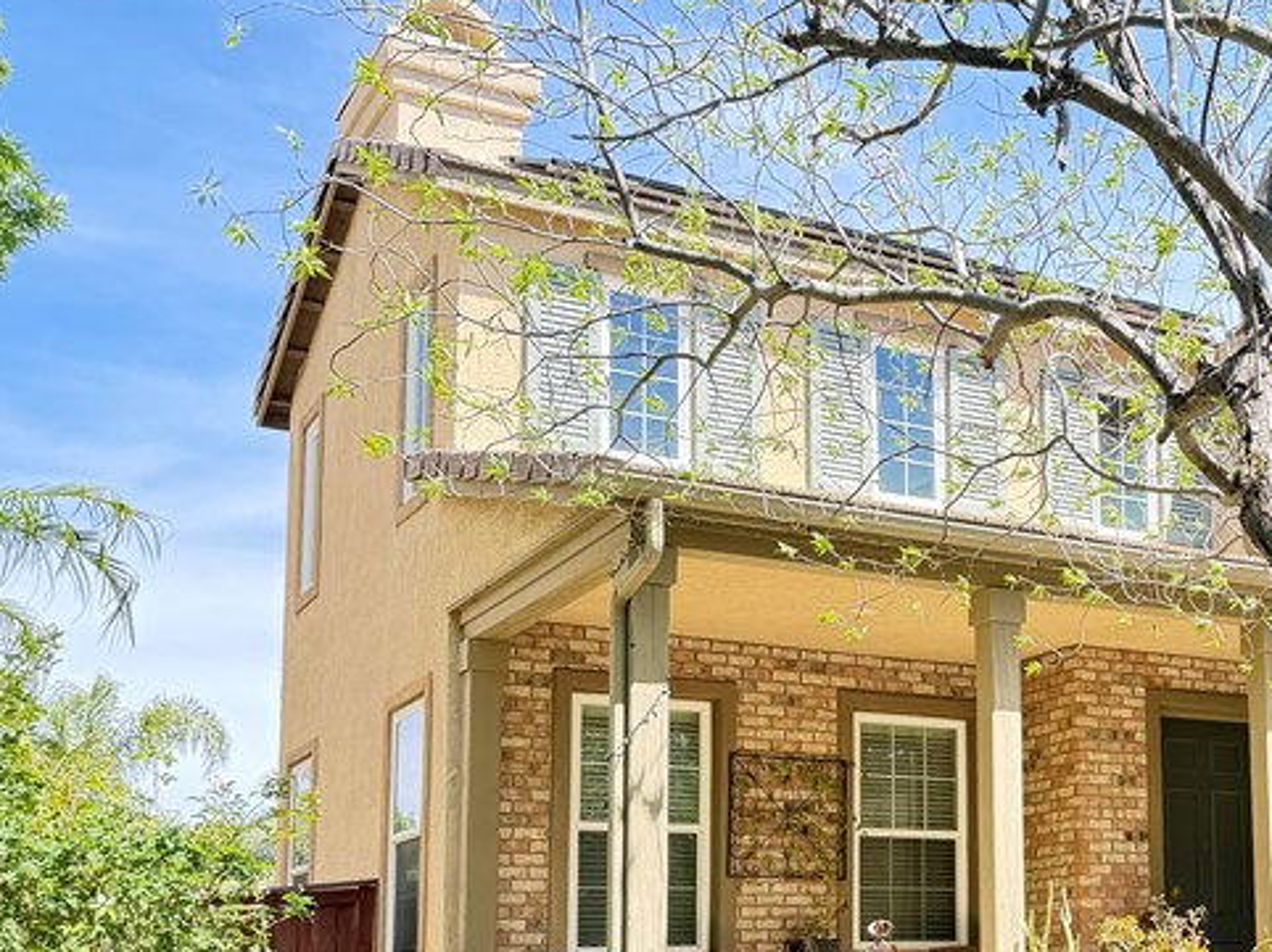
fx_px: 1873
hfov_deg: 34.7
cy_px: 762
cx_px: 1214
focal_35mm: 51
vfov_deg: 27.9
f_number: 1.78
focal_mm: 6.76
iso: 100
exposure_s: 1/543
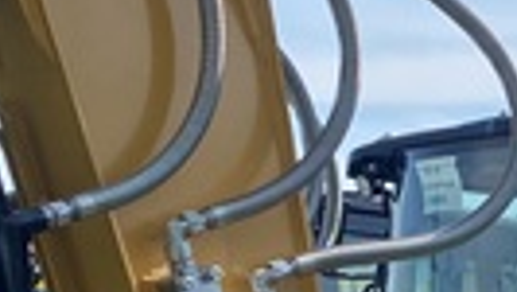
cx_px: 867
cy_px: 452
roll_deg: +0.3
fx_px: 2346
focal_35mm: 171
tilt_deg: +1.6
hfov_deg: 11.8
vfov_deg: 7.0
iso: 32
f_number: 1.8
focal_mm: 4.25
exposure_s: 1/2571
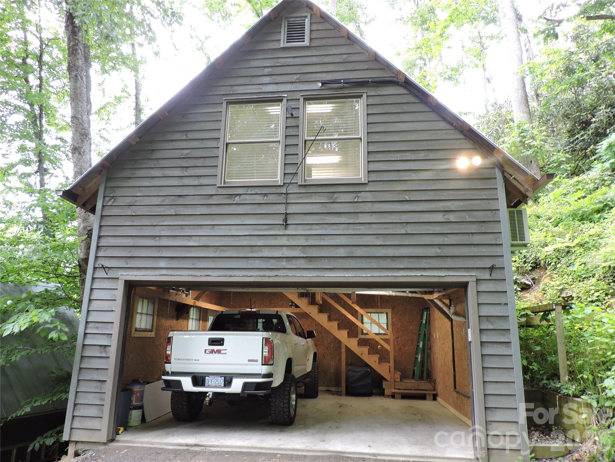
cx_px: 308
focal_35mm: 24
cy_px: 231
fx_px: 426
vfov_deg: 56.8
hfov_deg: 71.6
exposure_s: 1/30
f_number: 3
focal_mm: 4.3
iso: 200
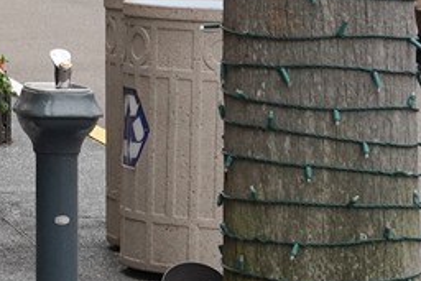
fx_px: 3381
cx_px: -487
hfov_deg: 6.8
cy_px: -230
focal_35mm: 289
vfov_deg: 4.7
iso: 800
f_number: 11
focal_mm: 37
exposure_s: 1/100
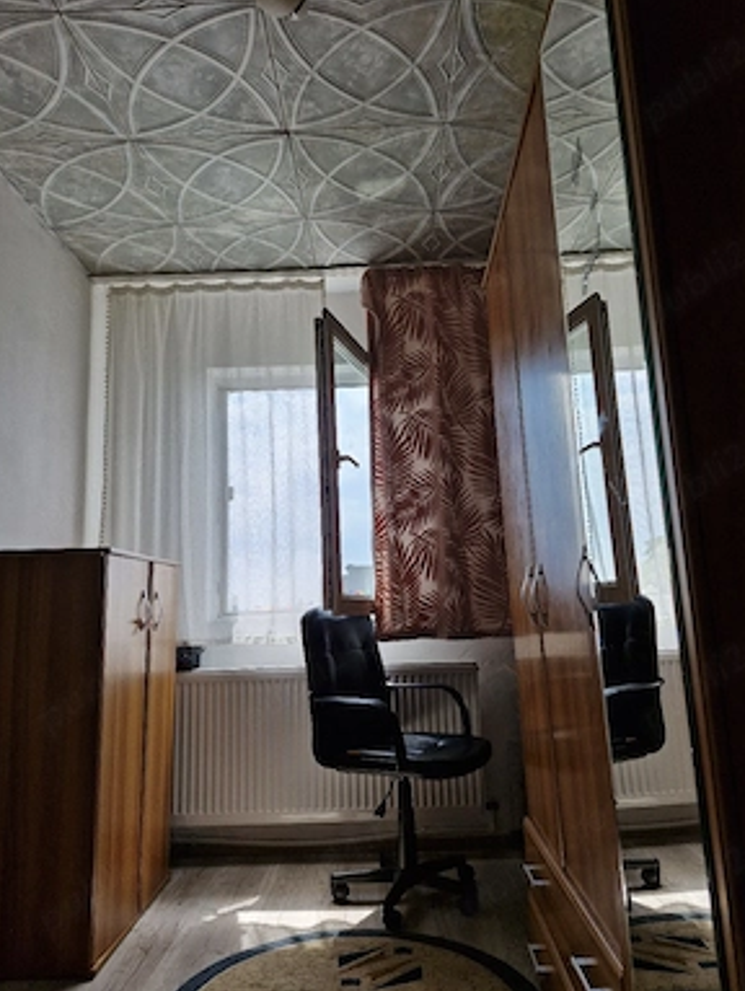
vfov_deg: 71.5
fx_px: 688
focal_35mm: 24
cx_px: 375
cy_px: 497
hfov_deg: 56.9
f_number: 1.8
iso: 50
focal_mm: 5.54
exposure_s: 1/222
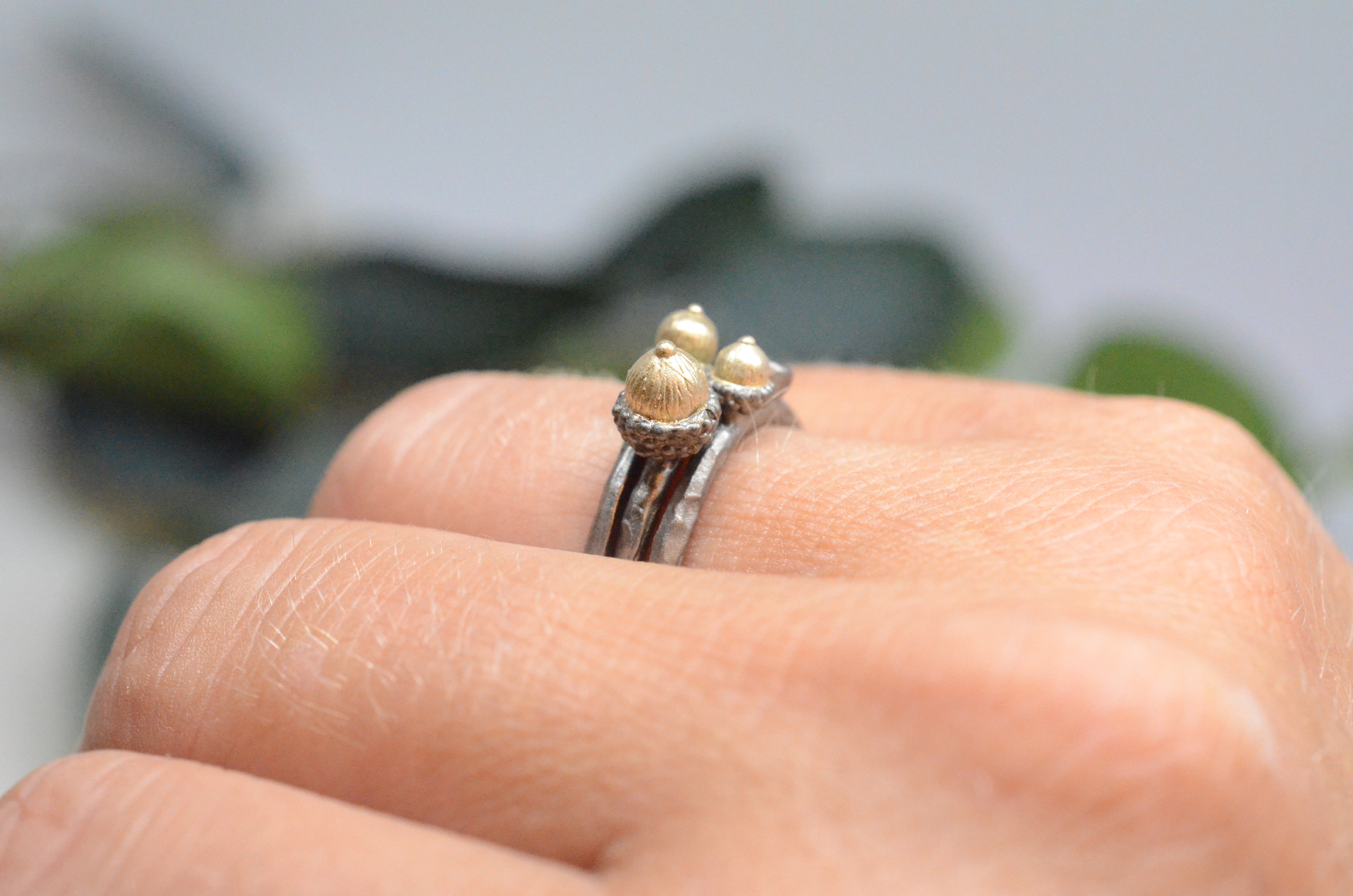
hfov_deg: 33.5
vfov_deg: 22.5
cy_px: 448
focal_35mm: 60
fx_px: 2250
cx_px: 676
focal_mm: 40
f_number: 8
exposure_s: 1/800
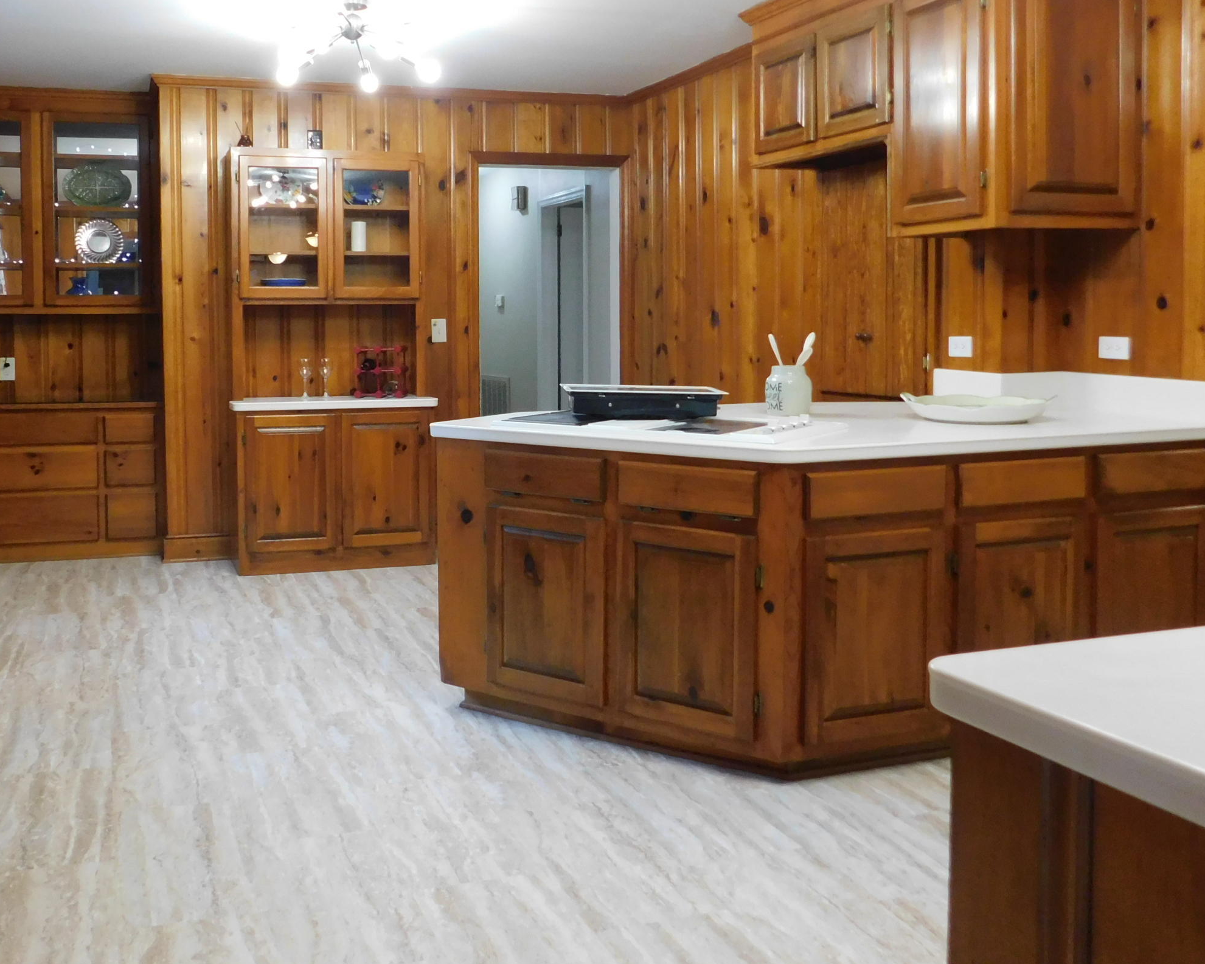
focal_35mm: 34
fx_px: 1213
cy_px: 376
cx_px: 438
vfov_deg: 43.1
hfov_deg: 52.2
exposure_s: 1/30
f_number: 3
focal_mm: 4
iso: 280
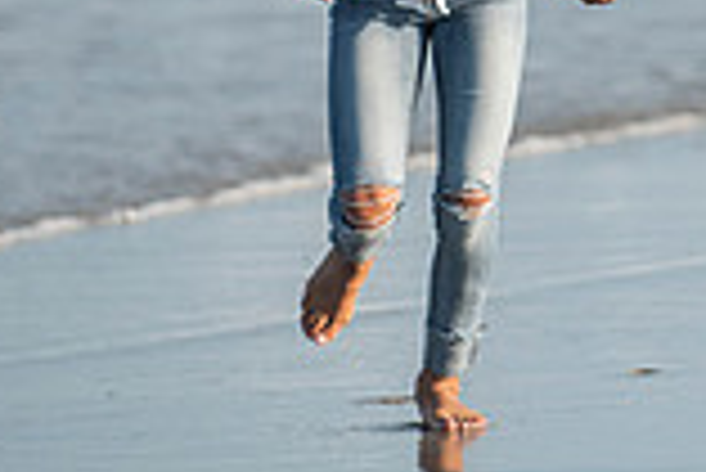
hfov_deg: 2.8
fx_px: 14506
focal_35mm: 739
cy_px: -92
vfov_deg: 1.9
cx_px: 733
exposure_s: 1/4000
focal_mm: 200
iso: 250
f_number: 3.5
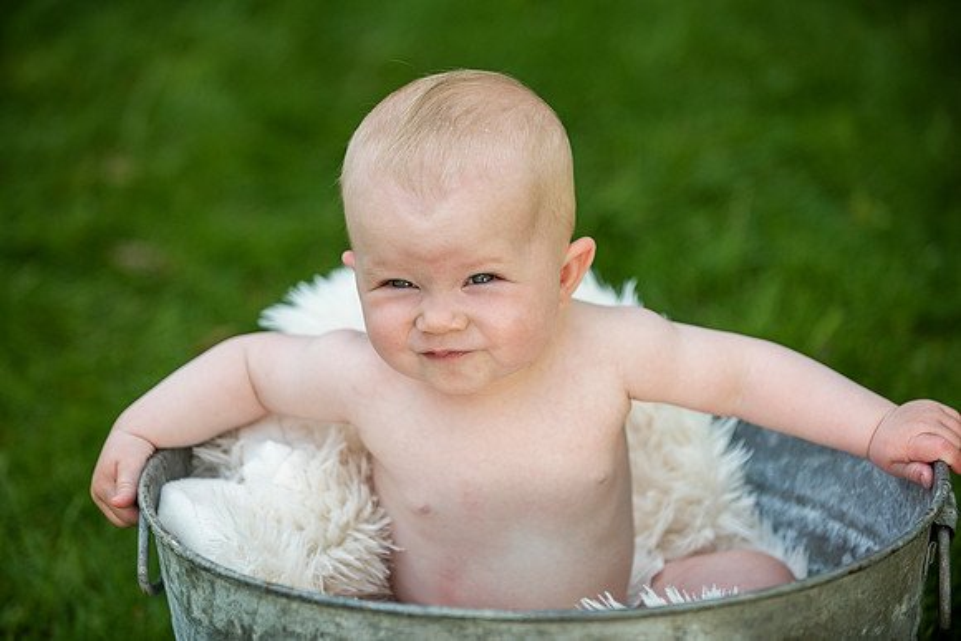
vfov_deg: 10.9
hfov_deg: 16.2
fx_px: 3372
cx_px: 455
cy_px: 304
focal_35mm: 126
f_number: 2.8
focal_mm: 120
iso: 400
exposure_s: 1/2000
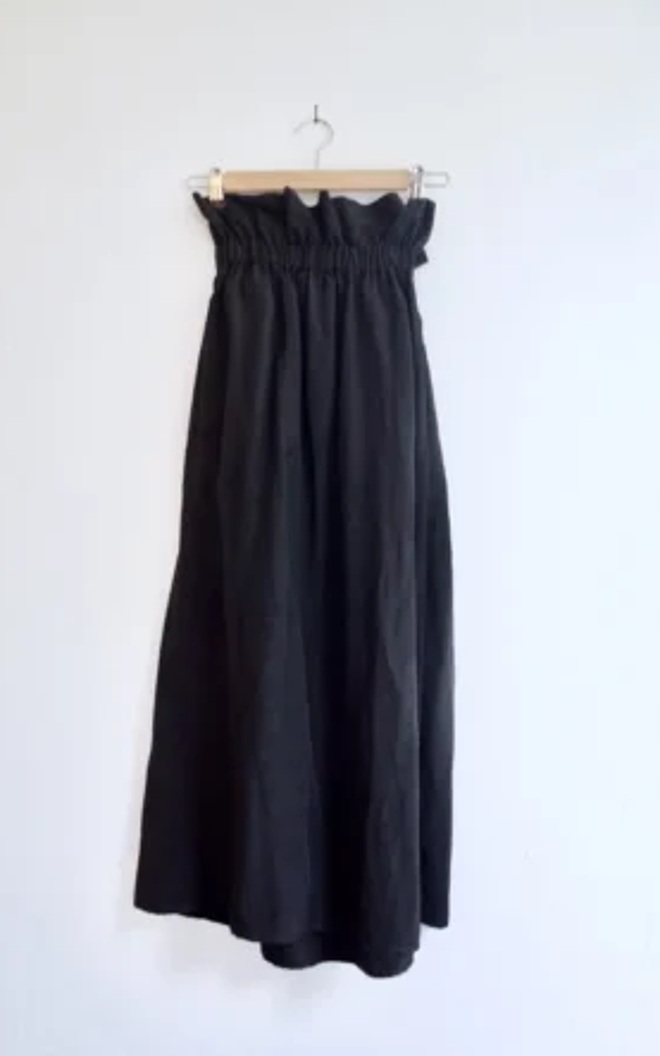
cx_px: 307
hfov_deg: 43.1
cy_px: 534
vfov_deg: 64.6
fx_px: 834
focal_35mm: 29
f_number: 2.8
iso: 320
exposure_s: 1/40
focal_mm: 18.3
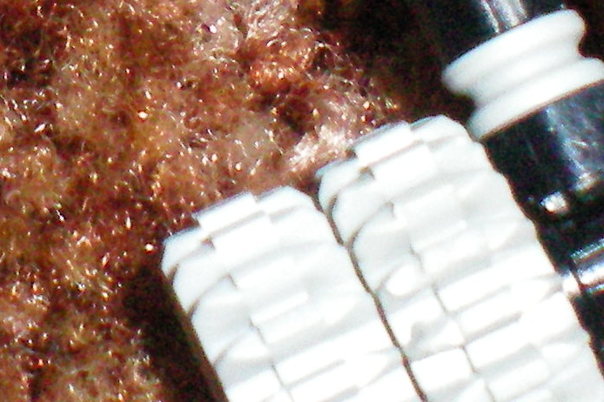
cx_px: 5
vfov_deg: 7.3
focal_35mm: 186
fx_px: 3119
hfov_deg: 11.0
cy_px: -71
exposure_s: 1/60
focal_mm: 6.3
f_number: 4.6
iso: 400
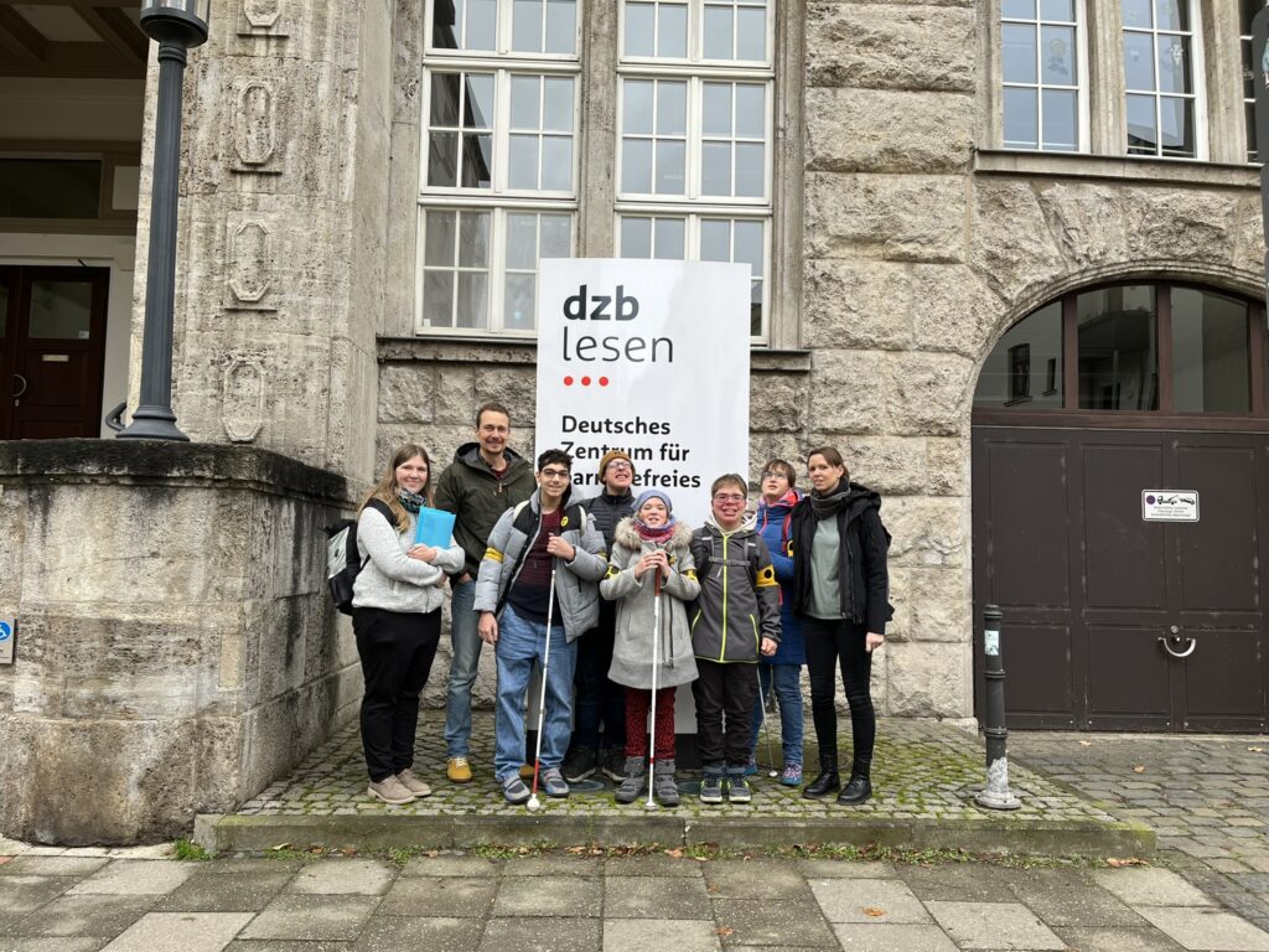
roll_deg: -0.5
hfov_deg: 67.3
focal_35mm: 26
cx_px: 634
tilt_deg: +4.8
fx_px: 953
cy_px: 476
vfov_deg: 53.1
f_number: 1.6
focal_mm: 5.1
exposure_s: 1/100
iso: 40
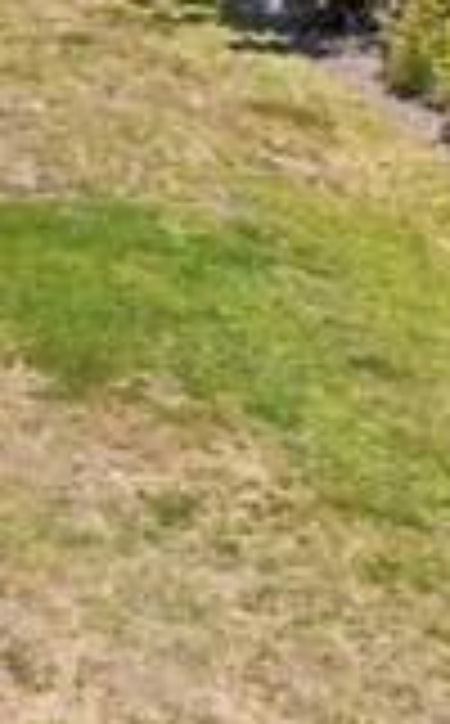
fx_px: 3193
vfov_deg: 12.9
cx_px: -1440
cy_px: 85
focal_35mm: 162
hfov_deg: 6.3
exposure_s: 1/1600
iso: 100
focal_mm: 12.29
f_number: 2.8
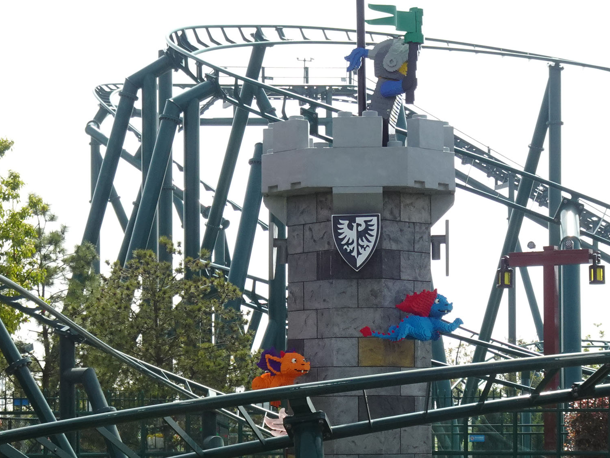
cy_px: 426
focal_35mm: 107
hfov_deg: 18.4
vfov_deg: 13.7
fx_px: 1885
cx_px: 328
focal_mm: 8.94
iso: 80
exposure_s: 1/320
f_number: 4.5
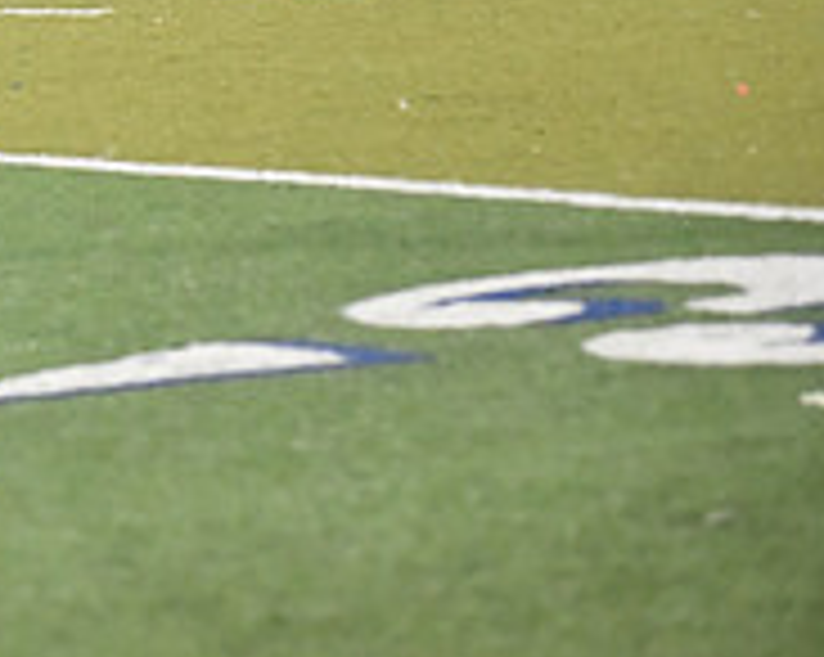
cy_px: -128
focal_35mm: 298
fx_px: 7260
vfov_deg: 5.2
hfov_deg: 6.4
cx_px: -347
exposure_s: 1/1250
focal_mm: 100
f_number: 2.8
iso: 5600
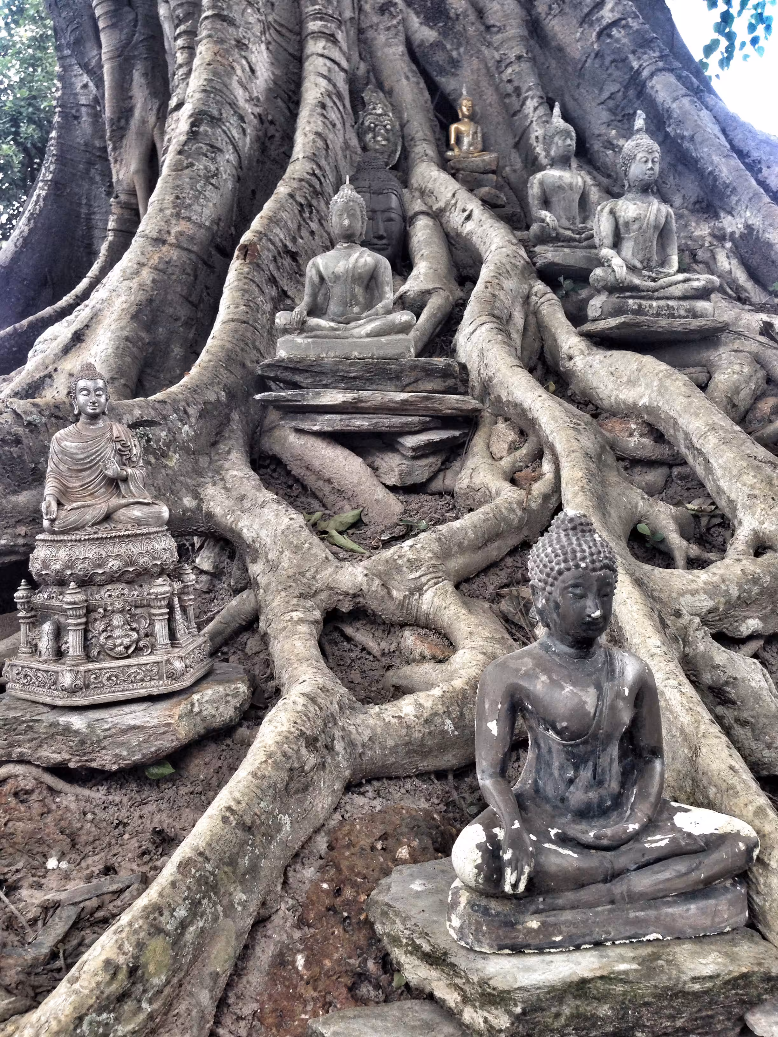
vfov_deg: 55.4
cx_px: 389
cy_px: 518
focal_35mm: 33
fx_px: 989
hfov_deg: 42.9
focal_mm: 4.12
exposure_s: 1/180
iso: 50
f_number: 2.4
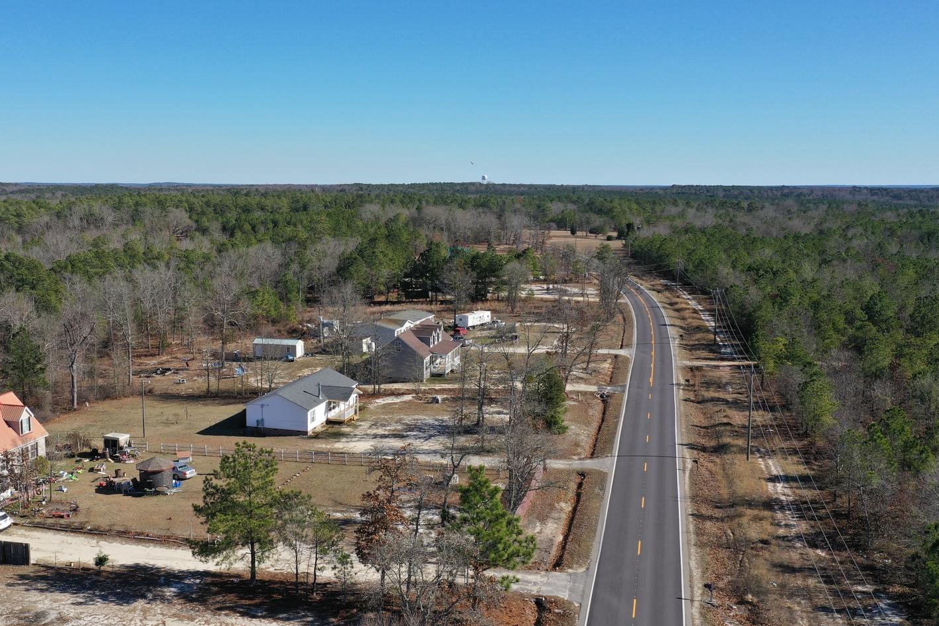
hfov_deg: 50.3
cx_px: 360
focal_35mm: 38
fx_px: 991
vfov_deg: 35.0
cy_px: 341
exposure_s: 1/500
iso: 100
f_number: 5.6
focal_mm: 10.26
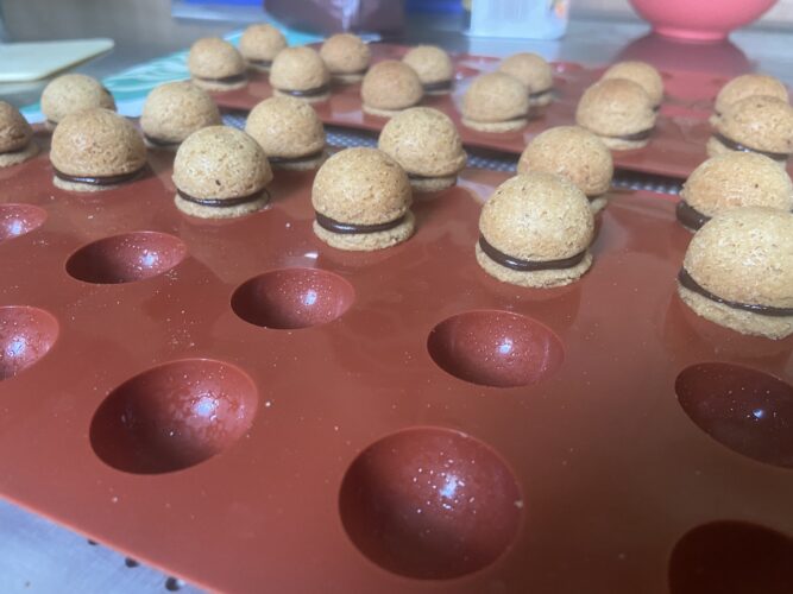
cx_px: 396
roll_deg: -0.9
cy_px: 297
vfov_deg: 53.0
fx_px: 596
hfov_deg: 67.3
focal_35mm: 26
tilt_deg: -33.1
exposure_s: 1/60
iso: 250
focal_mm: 4.25
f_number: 1.8
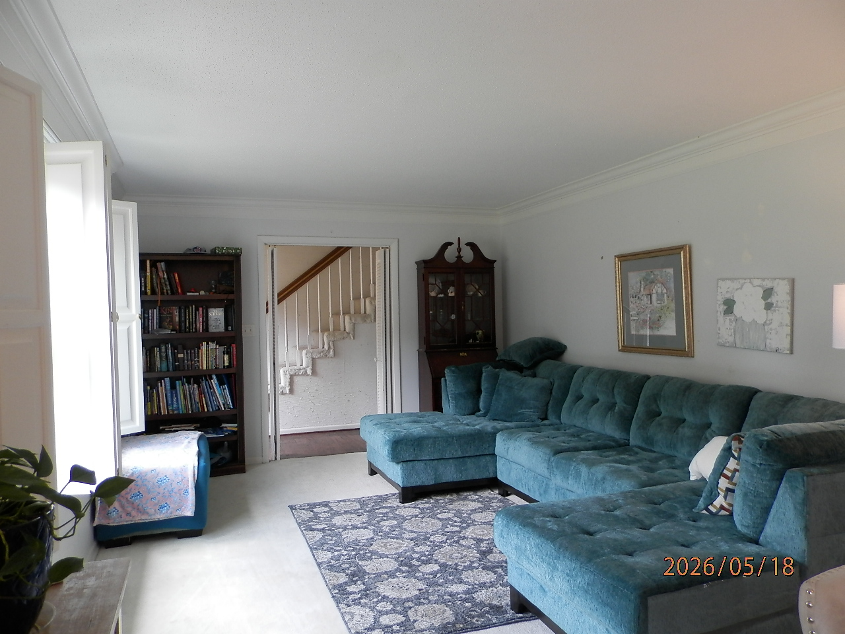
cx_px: 422
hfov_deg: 69.4
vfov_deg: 54.9
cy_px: 317
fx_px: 610
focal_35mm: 25
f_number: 3.1
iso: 125
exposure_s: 1/30
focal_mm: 4.5
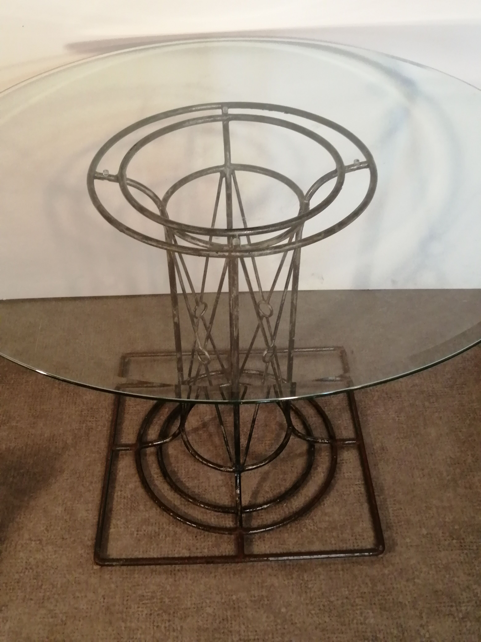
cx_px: 240
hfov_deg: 40.7
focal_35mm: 35
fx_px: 648
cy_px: 321
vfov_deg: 52.6
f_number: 1.8
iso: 250
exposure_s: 1/33.3
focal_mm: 3.46
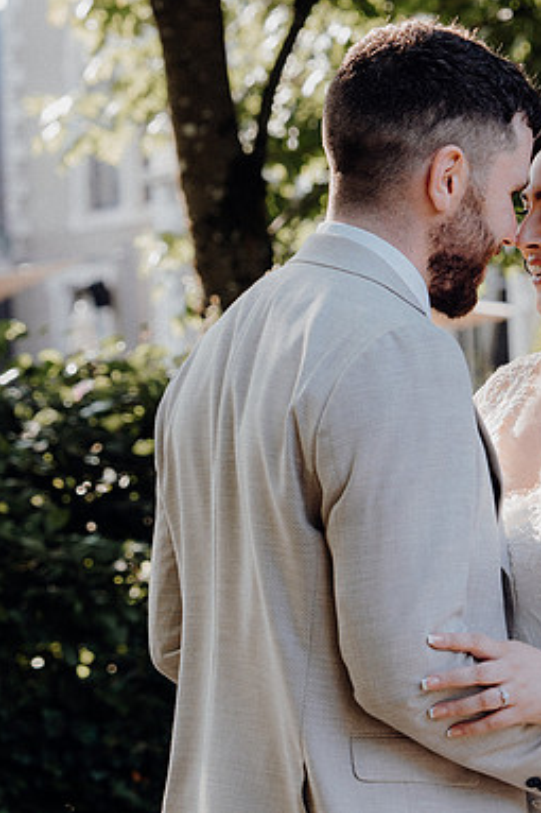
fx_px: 3113
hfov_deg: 9.9
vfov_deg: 14.9
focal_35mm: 138
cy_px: 406
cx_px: 524
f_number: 3.5
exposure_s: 1/250
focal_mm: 61
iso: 160
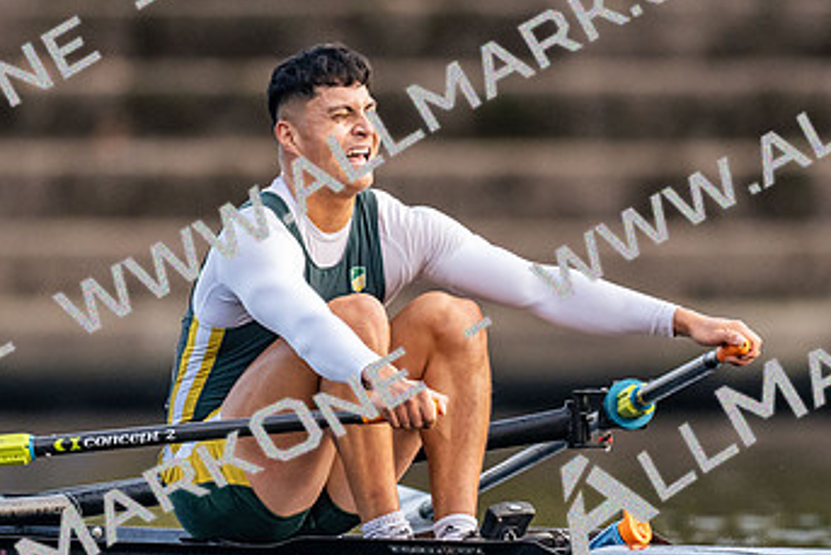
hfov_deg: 1.4
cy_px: 341
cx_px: 354
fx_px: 35169
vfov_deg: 0.9
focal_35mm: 1523
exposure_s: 1/2500
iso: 1800
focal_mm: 600
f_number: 4
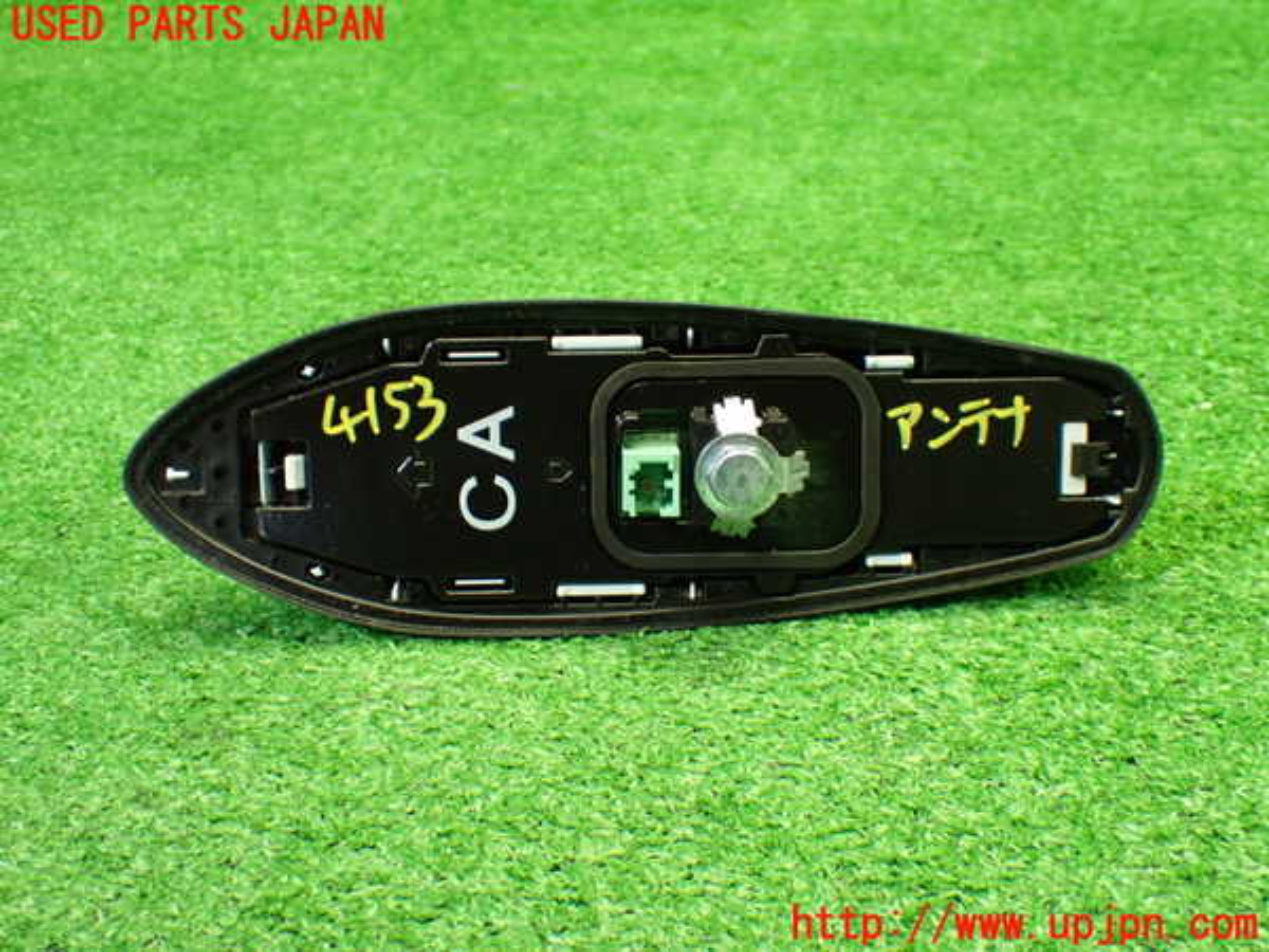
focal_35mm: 47
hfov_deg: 40.4
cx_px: 634
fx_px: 1723
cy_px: 476
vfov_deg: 30.9
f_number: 3.1
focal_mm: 8.4
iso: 800
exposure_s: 1/50
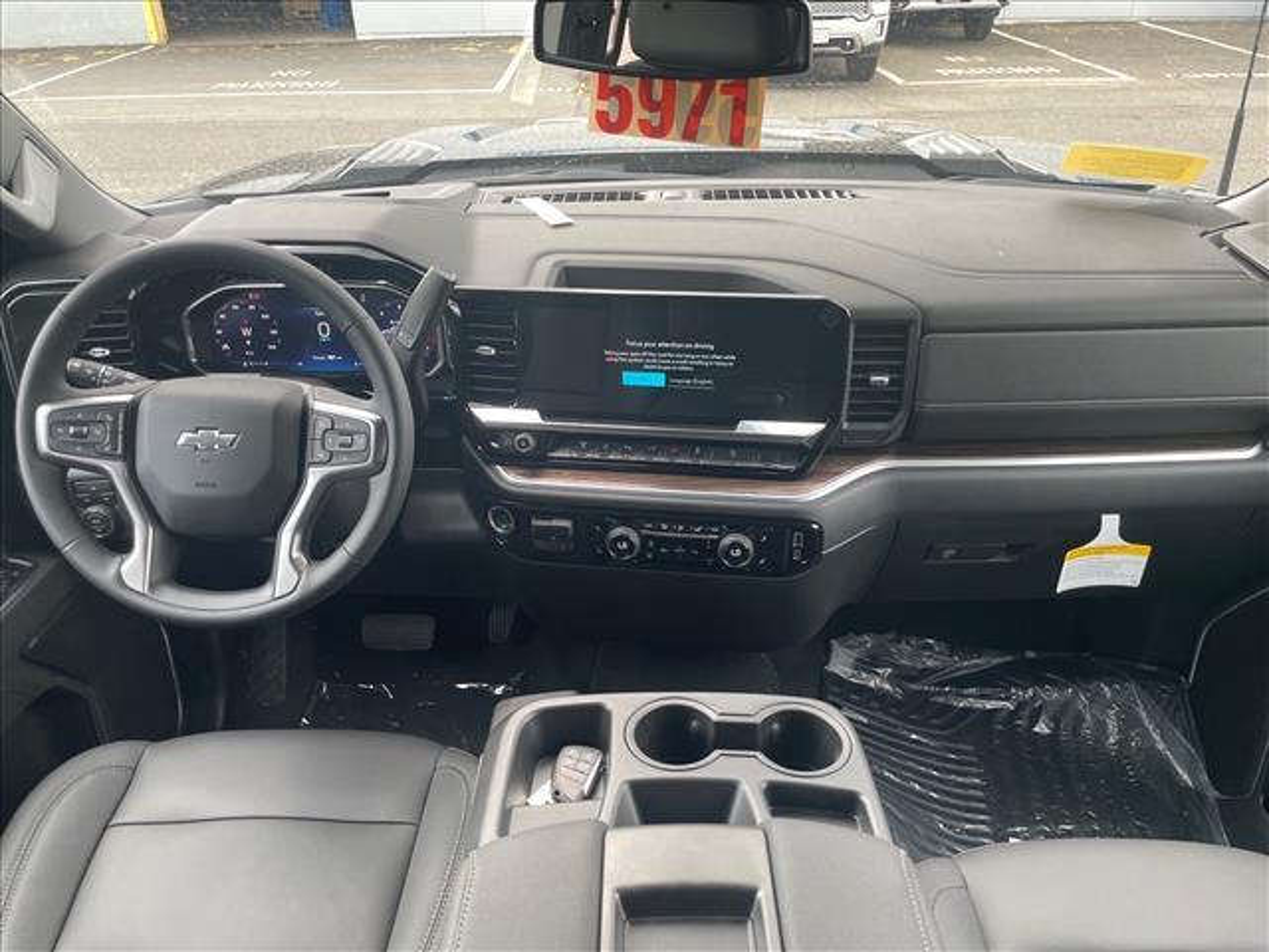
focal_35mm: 26
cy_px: 476
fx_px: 953
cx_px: 634
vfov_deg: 53.1
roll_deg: +1.0
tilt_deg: -30.4
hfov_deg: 67.3
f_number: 1.6
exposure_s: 1/120
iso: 125
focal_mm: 4.2
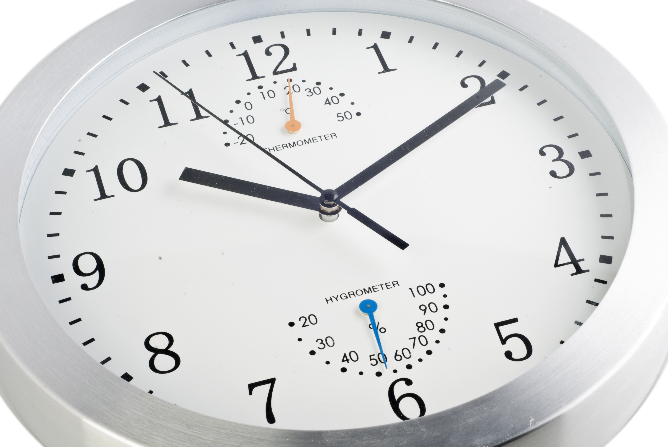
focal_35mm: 75
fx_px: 1393
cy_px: 224
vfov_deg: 18.2
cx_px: 334
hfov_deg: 27.0
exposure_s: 1/160
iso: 100
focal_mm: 50
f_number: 22
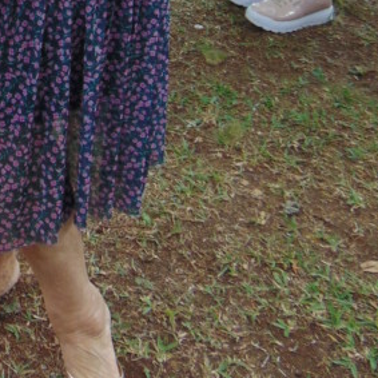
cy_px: -112
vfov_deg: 19.9
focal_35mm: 80
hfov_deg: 20.9
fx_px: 988
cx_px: -8
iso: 80
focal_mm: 4.5
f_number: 3
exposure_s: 1/125
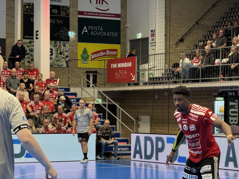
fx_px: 829
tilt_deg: +1.5
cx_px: 120
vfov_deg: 12.3
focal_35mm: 120
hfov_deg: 16.4
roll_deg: -0.5
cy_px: 90
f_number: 2.8
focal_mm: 15.66
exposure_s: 1/93
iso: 400
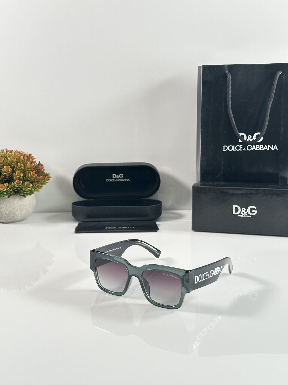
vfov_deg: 39.7
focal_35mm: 48
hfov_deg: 30.3
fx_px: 532
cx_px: 144
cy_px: 192
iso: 100
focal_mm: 6.86
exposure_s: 1/100
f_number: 1.78
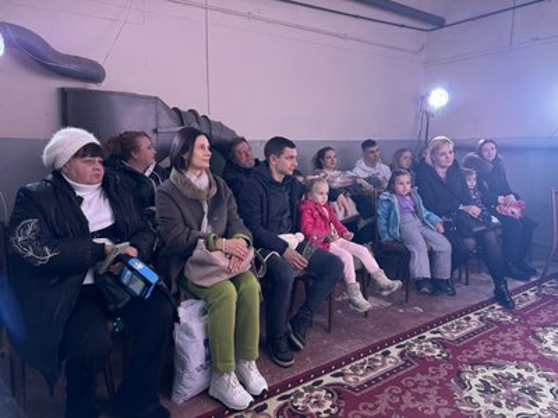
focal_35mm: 24
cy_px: 209
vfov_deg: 56.8
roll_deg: +0.0
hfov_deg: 71.6
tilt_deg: -8.9
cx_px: 279
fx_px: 387
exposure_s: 1/55
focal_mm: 6.76
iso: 640
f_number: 1.78
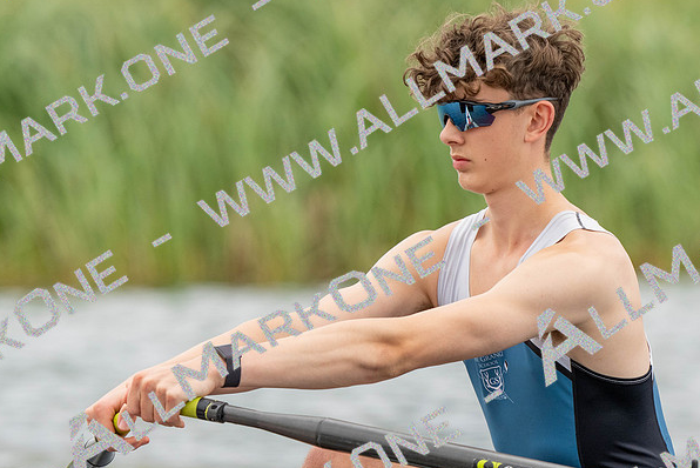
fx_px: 15660
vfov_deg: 1.7
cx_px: 398
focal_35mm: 805
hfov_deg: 2.6
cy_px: 232
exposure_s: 1/1250
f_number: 4.5
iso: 320
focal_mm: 400
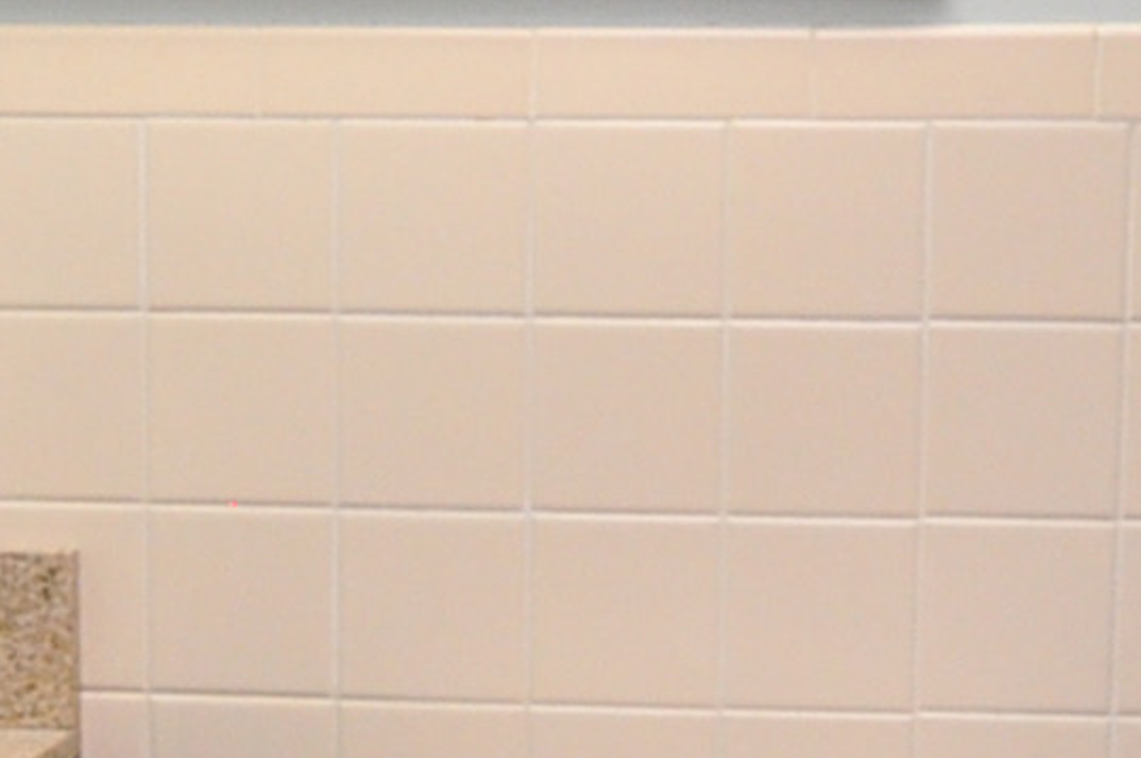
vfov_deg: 16.8
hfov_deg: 25.1
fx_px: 2565
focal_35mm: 81
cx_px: 565
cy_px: 531
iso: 500
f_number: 4
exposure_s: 1/80
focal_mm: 10
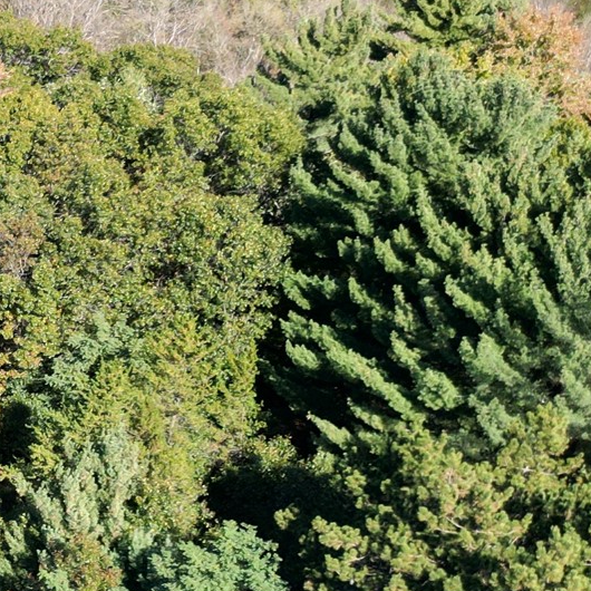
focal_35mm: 82
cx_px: -486
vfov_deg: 20.9
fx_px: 1584
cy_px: 462
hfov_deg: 17.2
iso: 100
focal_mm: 6.72
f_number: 1.7
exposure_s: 1/640
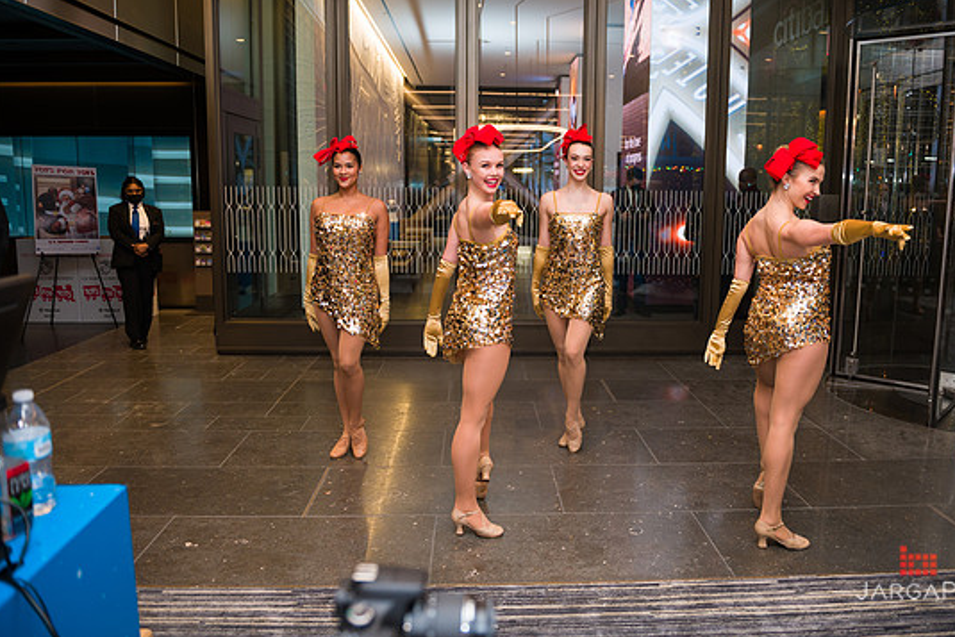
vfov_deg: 49.5
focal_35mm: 26
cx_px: 509
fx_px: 690
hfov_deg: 69.3
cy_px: 294
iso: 400
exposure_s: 1/200
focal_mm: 24
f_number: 3.2
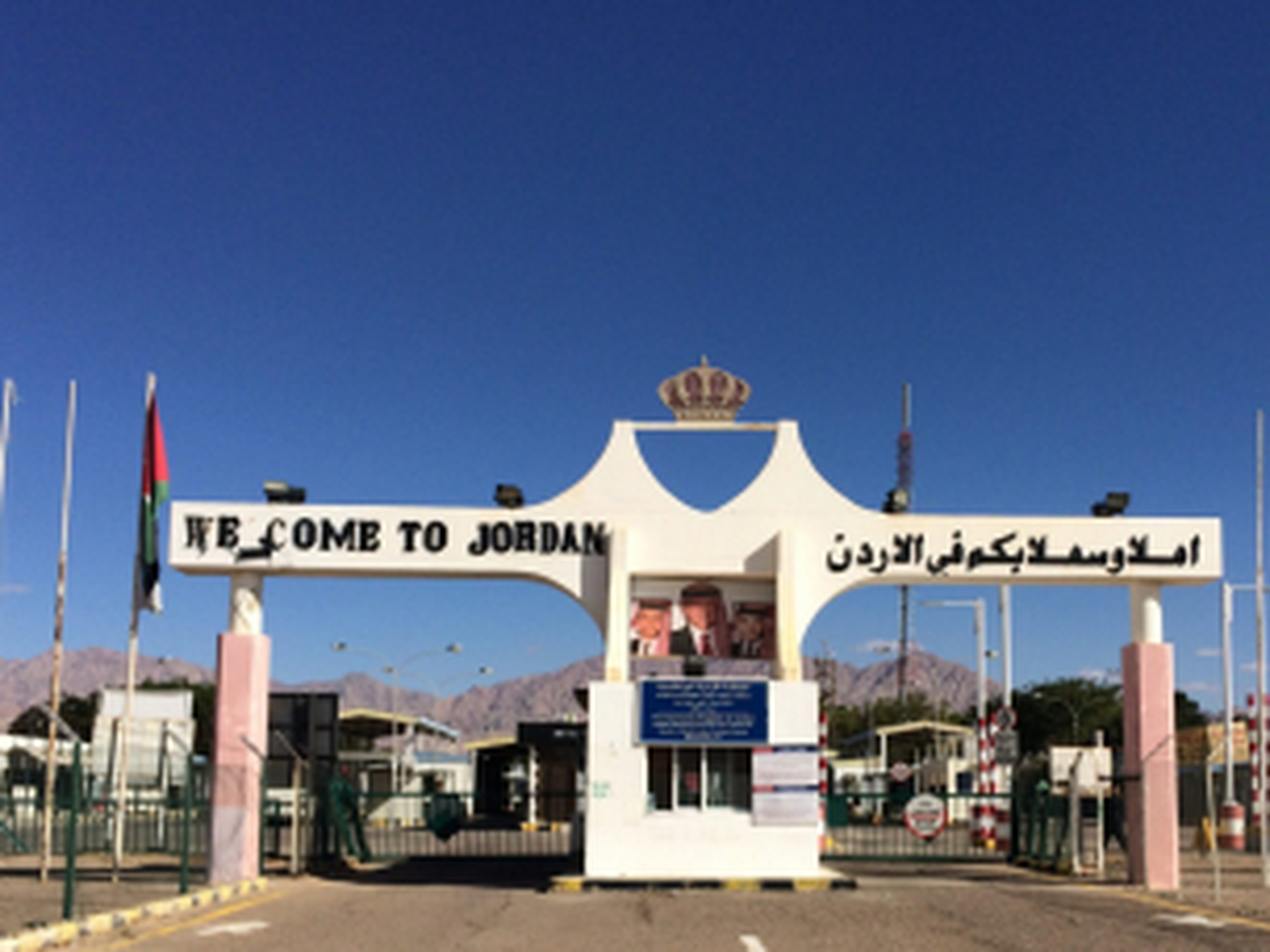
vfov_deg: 34.1
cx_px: 739
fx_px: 1541
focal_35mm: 42
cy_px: 630
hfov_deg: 44.6
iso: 32
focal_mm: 4.15
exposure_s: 1/5128
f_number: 2.2
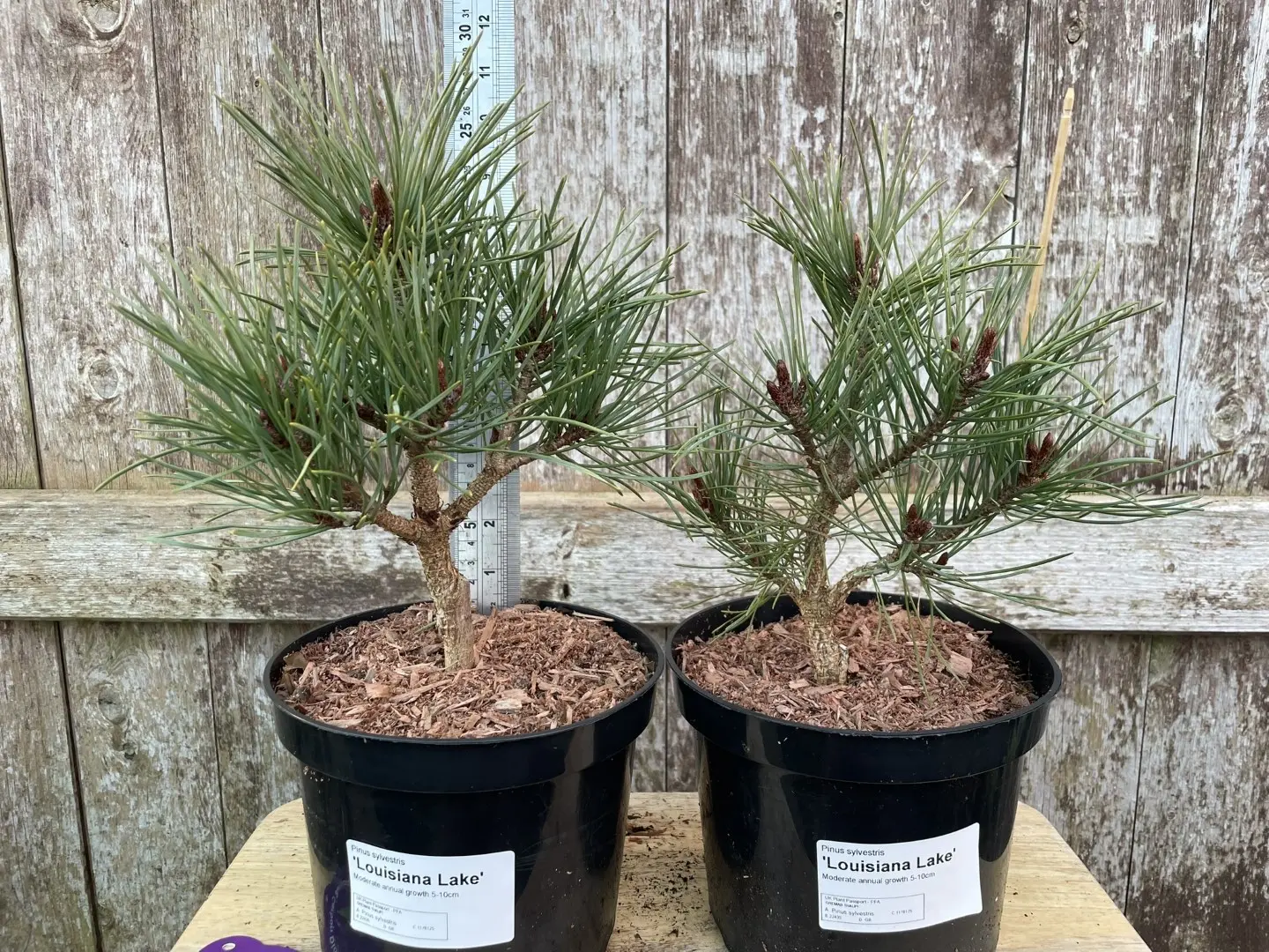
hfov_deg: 67.3
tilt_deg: -11.3
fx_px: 953
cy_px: 476
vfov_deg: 53.1
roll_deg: -0.7
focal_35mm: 26
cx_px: 634
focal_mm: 4.2
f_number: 1.6
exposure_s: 1/121
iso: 64
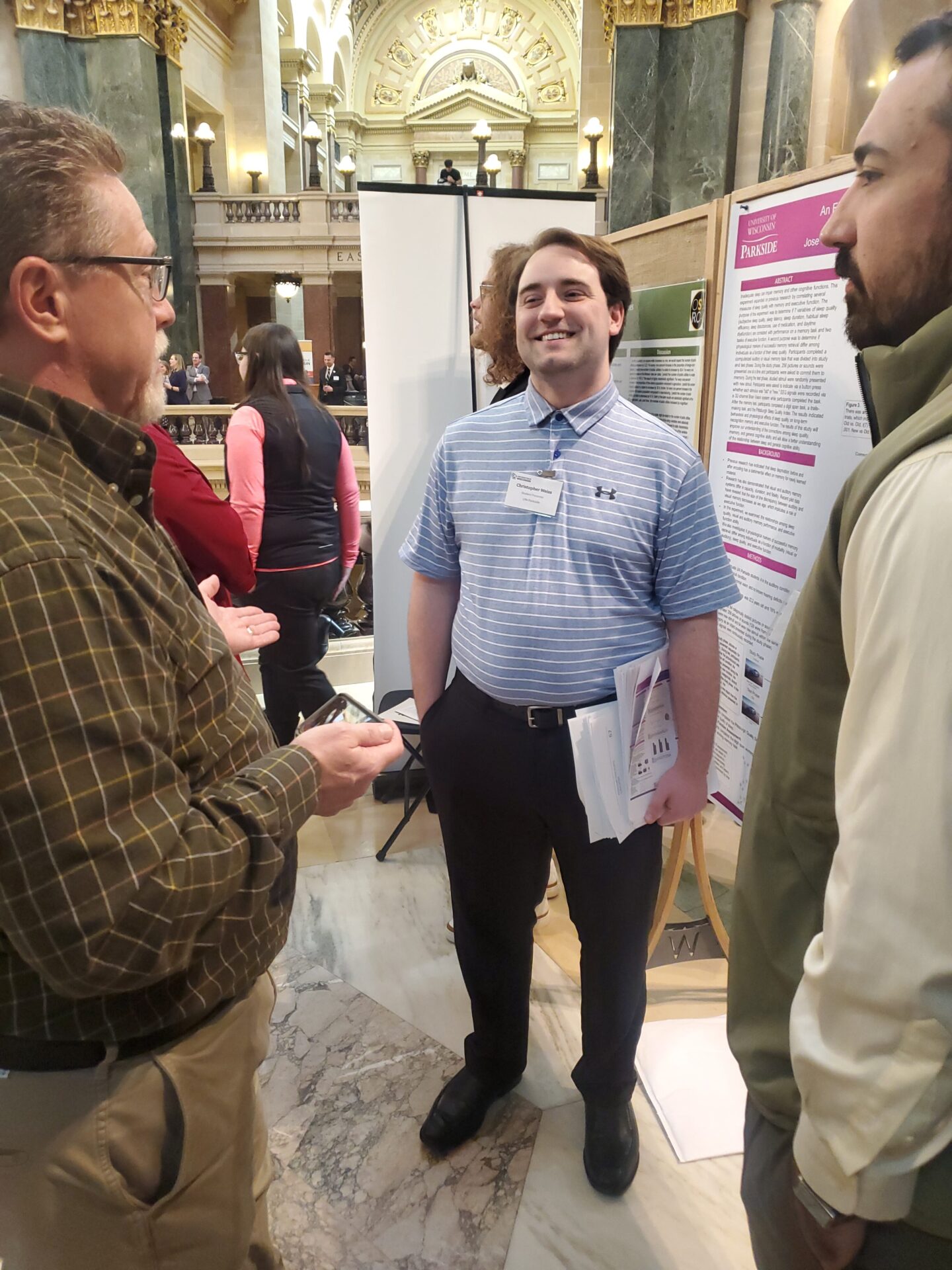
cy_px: 635
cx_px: 476
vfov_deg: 67.3
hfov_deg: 53.1
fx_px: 953
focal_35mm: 26
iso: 320
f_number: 1.5
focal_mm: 4.3
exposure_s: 1/40
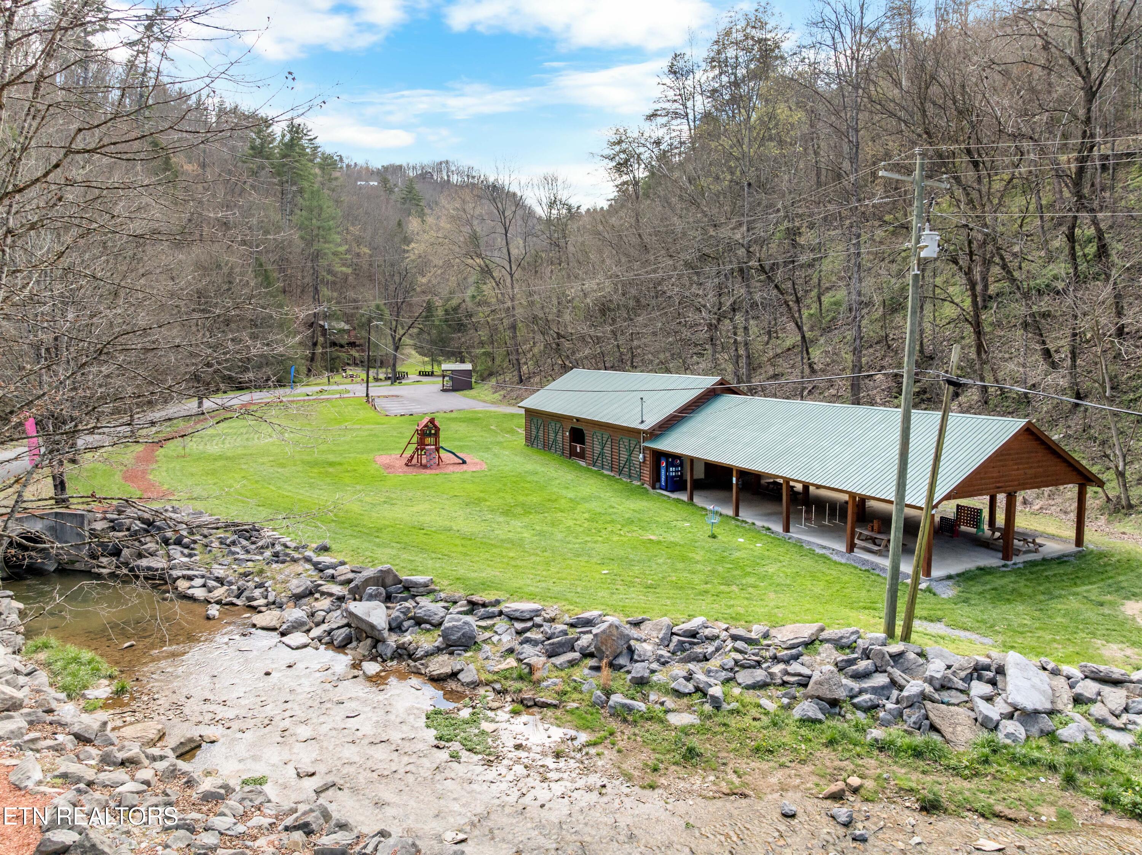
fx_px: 791
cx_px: 571
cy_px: 428
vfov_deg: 56.8
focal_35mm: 24
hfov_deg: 71.6
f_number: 2.8
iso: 250
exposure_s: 1/40
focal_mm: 12.29
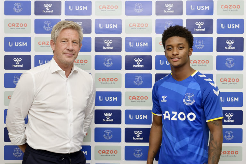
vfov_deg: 27.0
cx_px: 123
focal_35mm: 50
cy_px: 82
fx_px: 342
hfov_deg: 39.6
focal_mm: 50
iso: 320
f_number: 5
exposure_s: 1/250
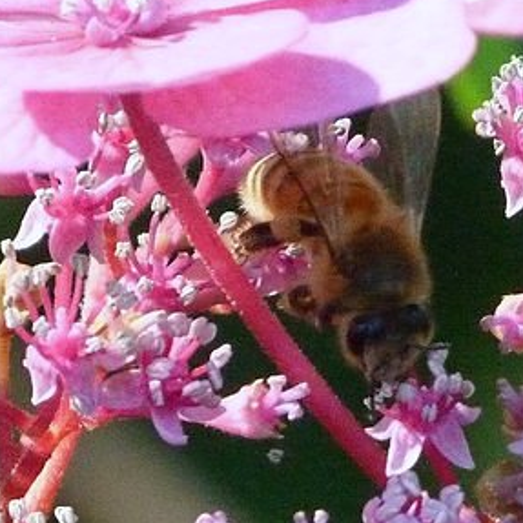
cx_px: 211
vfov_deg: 1.6
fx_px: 18683
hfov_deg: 1.6
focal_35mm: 1093
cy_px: 118
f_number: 4.9
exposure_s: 1/200
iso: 800
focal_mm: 99.7
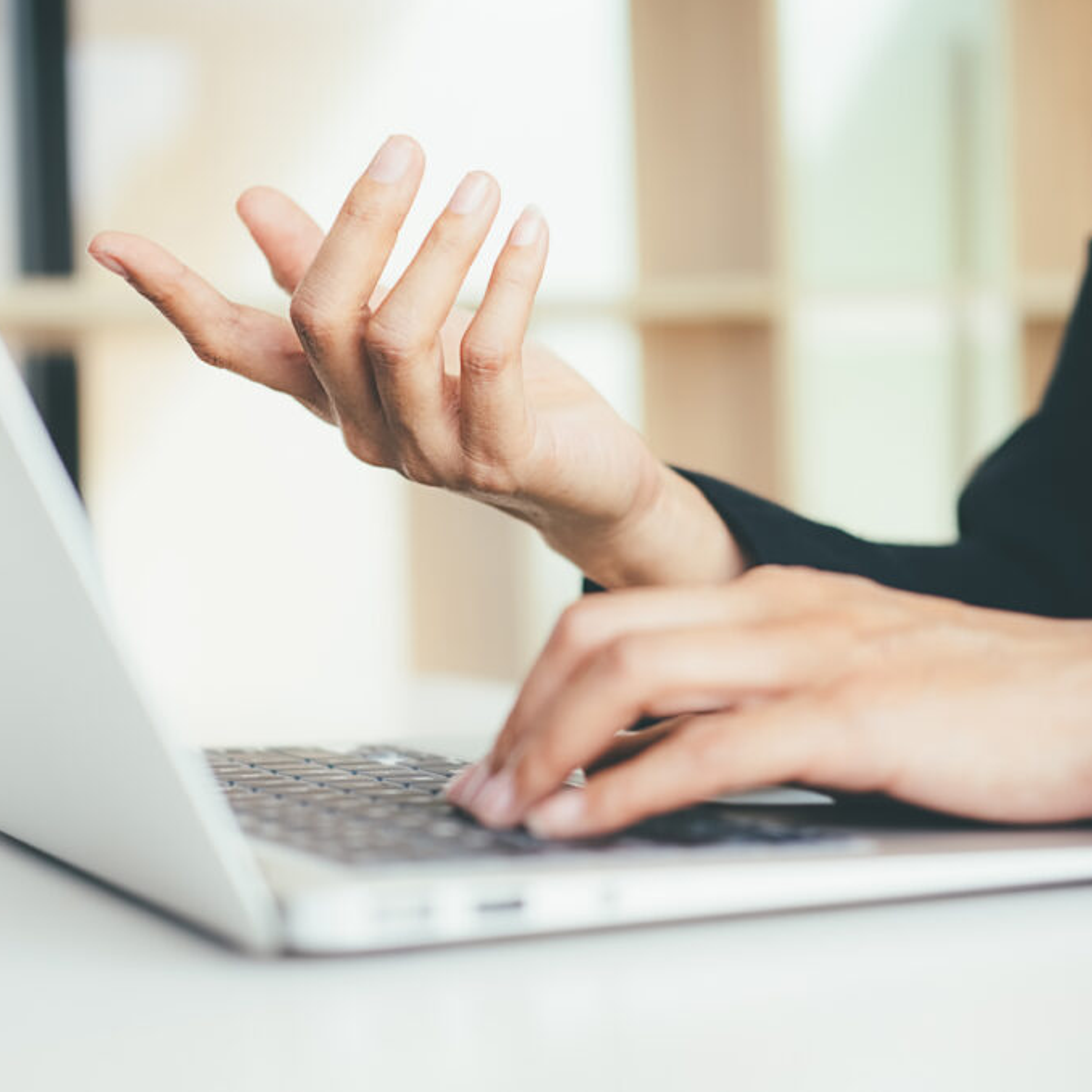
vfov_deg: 25.4
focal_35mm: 68
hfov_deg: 25.4
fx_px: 2427
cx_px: 536
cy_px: 545
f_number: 2
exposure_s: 1/320
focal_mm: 35
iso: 200
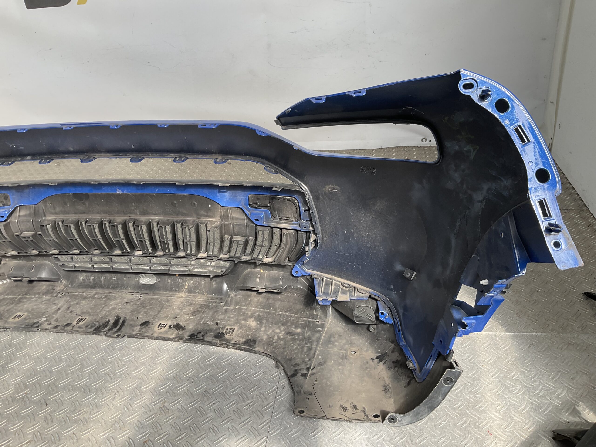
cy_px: 224
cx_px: 298
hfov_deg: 61.7
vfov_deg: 48.2
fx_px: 499
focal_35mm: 29
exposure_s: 1/205
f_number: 1.8
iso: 16
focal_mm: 3
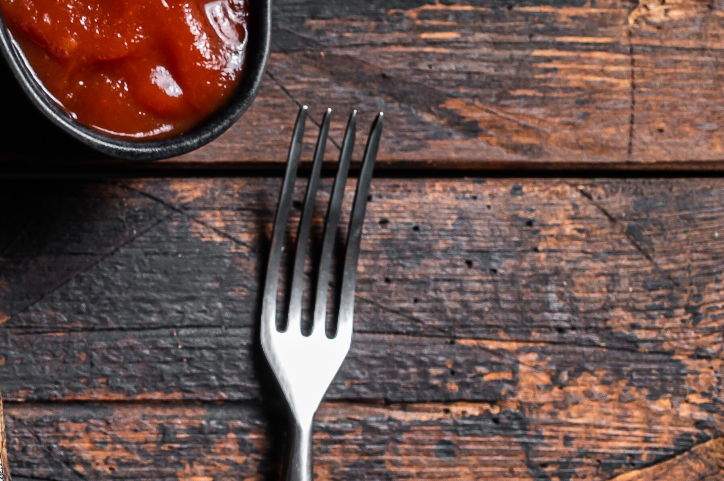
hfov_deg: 11.8
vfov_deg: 8.3
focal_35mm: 165
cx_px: -429
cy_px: 364
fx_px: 3316
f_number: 9
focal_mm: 50
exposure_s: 1/125
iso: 200
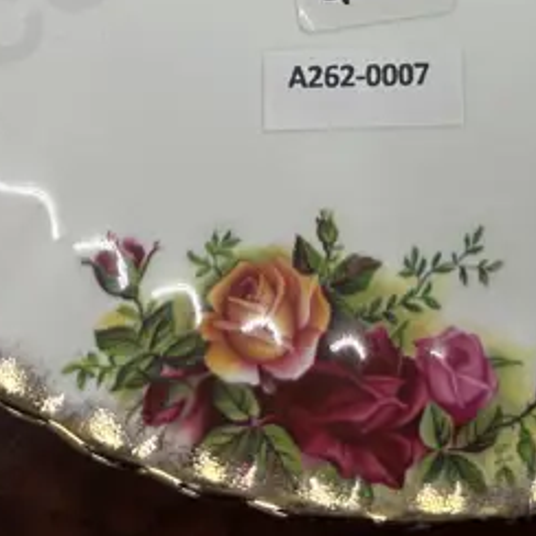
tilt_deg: -85.1
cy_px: -294
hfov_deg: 19.3
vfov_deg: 17.3
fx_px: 1559
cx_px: 424
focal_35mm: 89
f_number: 1.78
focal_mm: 6.86
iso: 80
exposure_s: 1/100
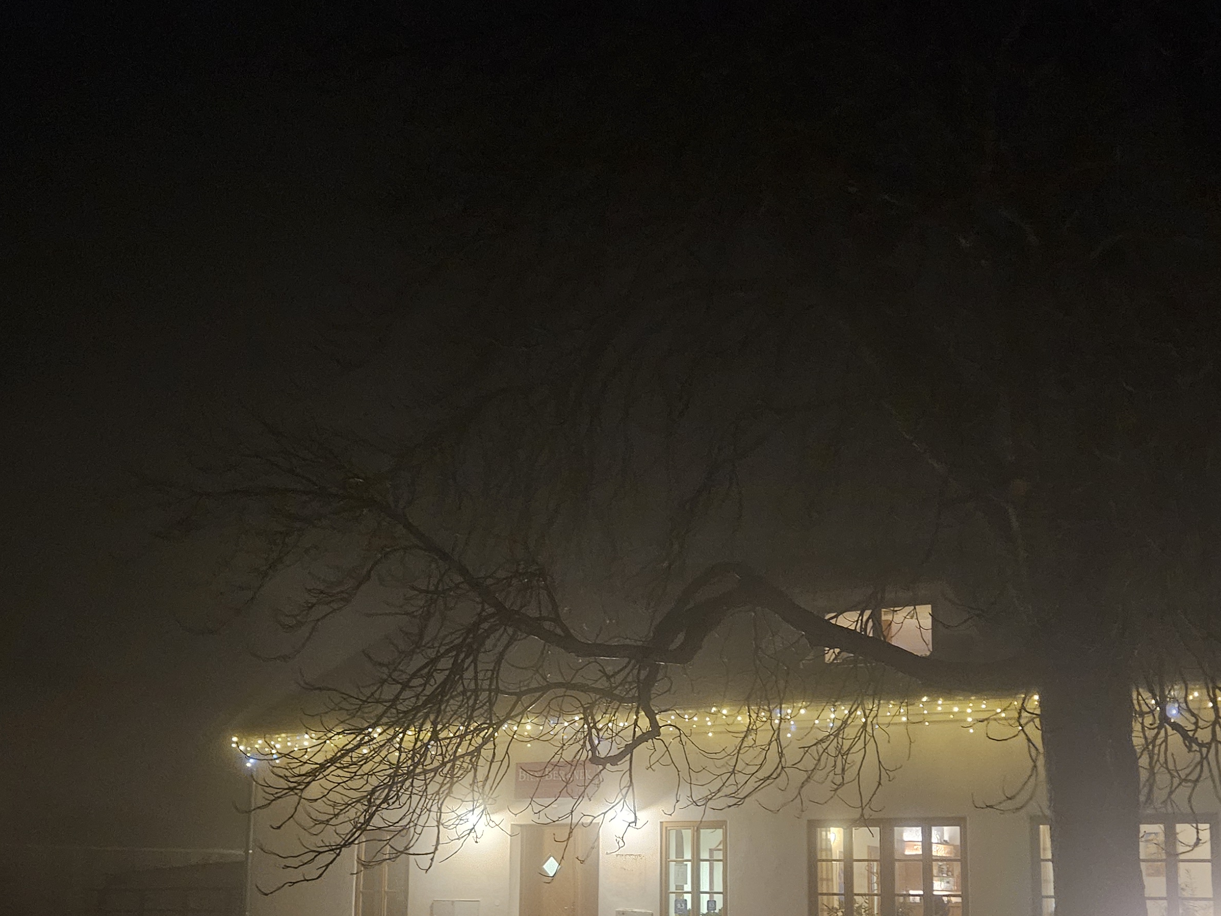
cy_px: 729
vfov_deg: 35.6
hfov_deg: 47.9
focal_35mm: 39
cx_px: 628
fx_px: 1376
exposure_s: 1/25
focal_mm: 5.4
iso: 800
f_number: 1.8
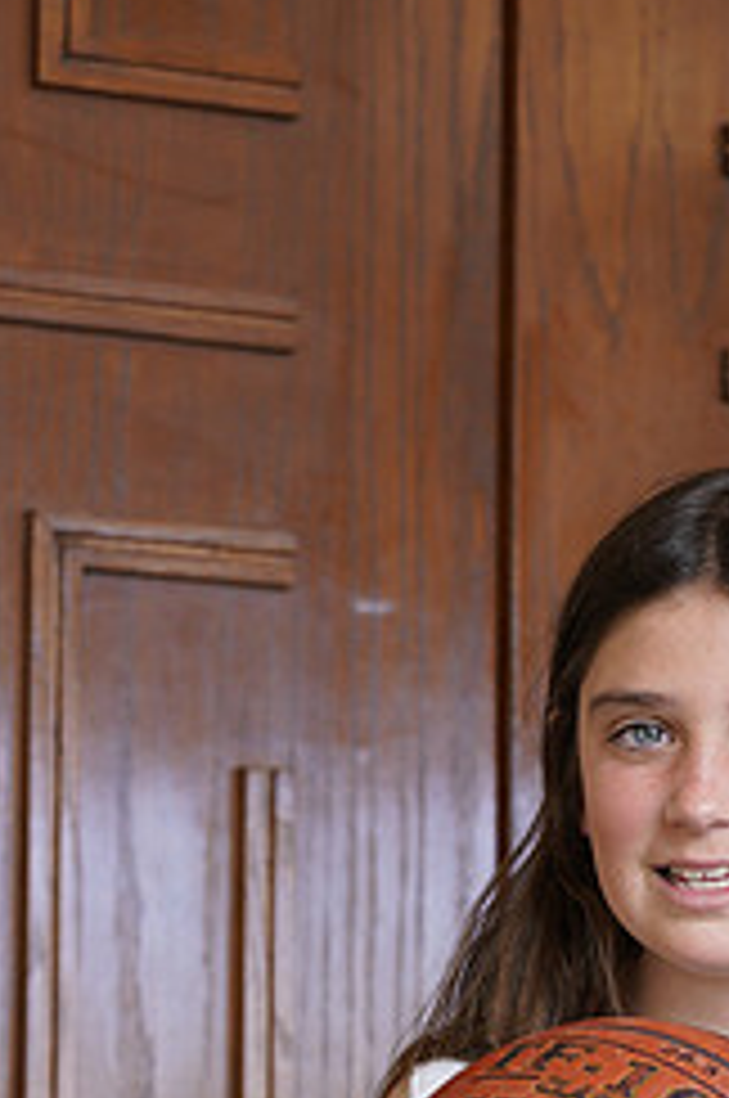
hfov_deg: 6.8
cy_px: 1197
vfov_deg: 10.1
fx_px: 6153
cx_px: 639
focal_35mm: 202
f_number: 5.6
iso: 200
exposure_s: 1/60
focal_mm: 85
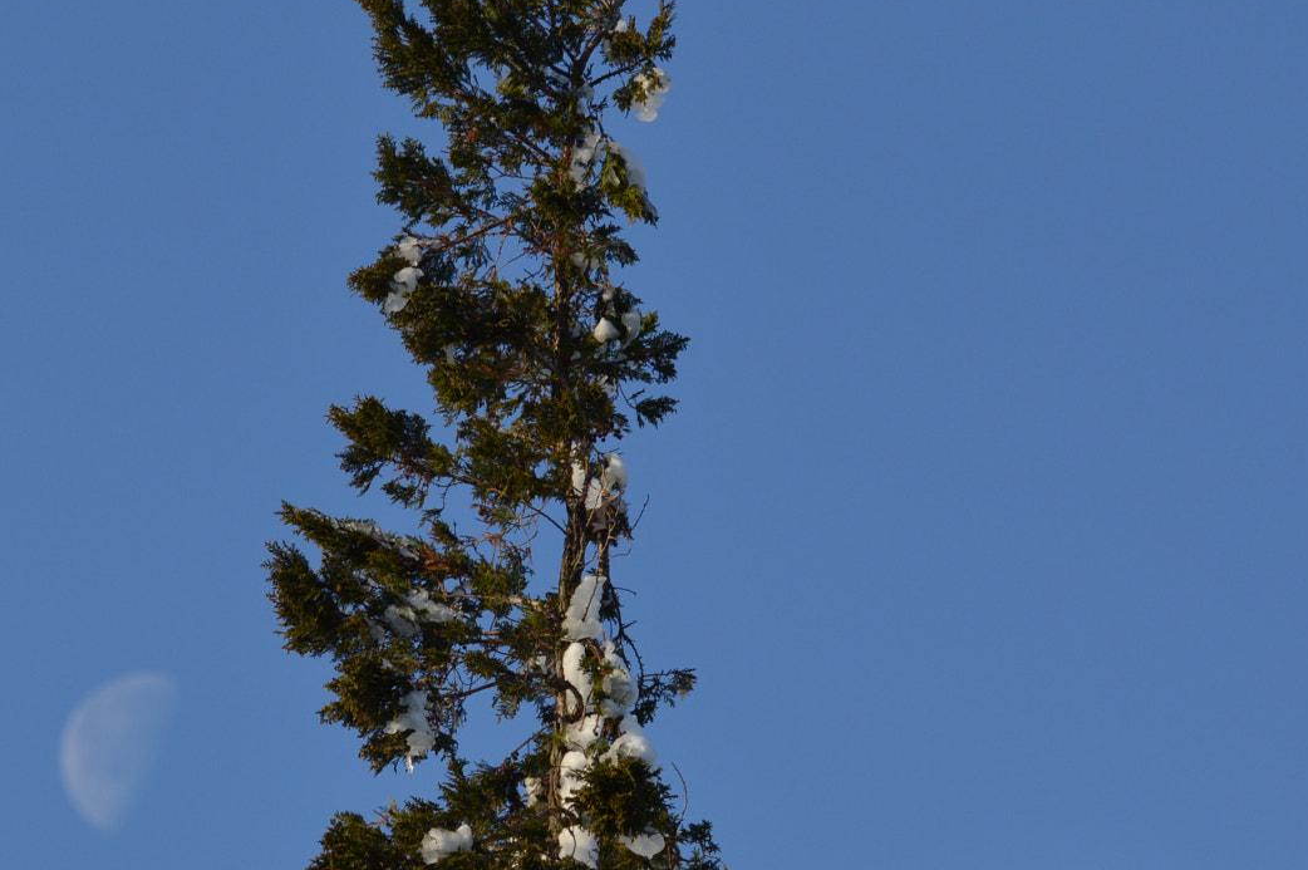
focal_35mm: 501
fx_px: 18188
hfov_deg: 4.1
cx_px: 201
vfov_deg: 2.7
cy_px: 741
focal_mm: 170
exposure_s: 1/800
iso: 100
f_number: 6.3
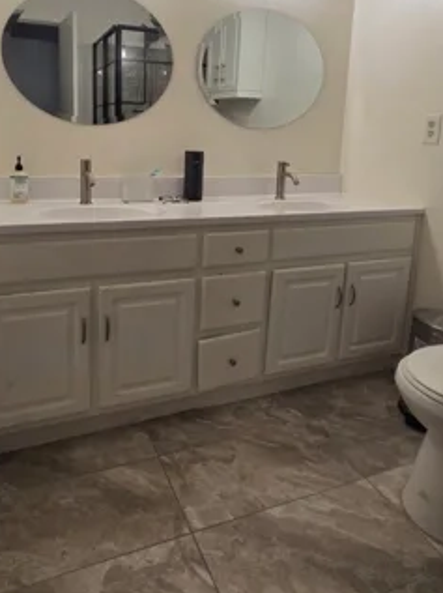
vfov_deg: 71.8
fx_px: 393
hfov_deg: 58.1
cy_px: 198
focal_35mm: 23
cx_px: 170
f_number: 2.2
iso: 80
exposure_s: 1/120
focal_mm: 2.2
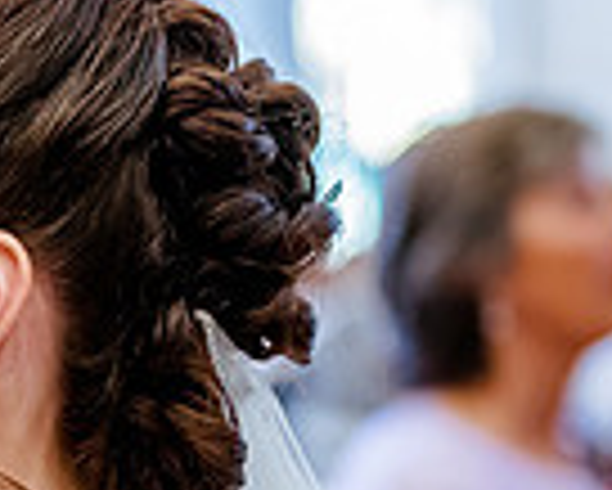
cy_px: 530
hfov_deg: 6.0
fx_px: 5855
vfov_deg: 4.8
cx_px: -117
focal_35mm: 323
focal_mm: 80
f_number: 2.8
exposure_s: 1/500
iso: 2000
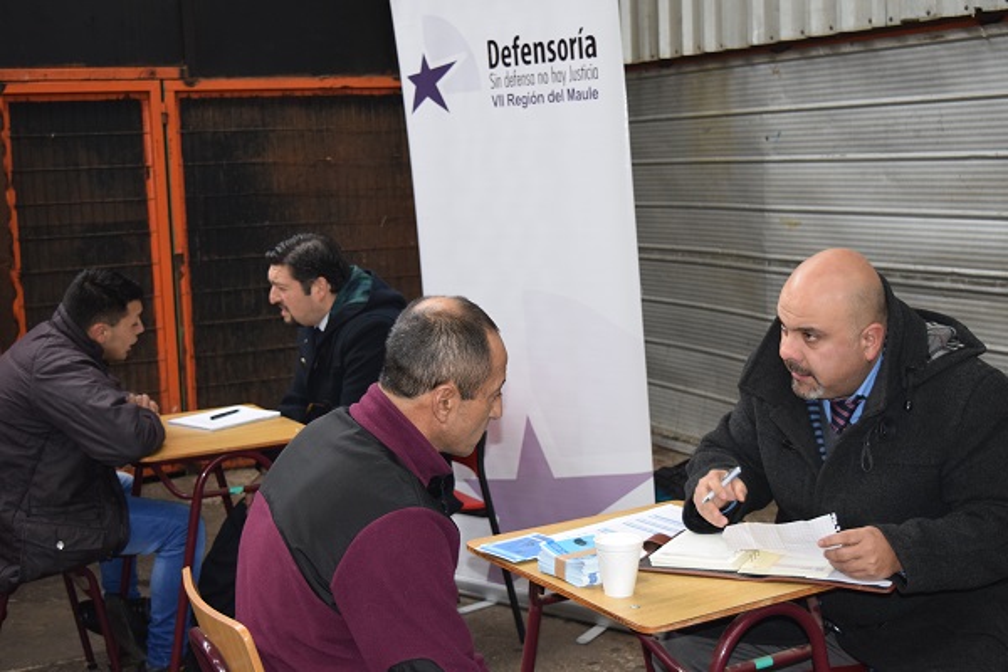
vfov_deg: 26.5
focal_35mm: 51
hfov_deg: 38.9
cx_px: 504
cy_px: 336
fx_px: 1428
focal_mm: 34
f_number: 4.5
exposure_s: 1/80
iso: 800
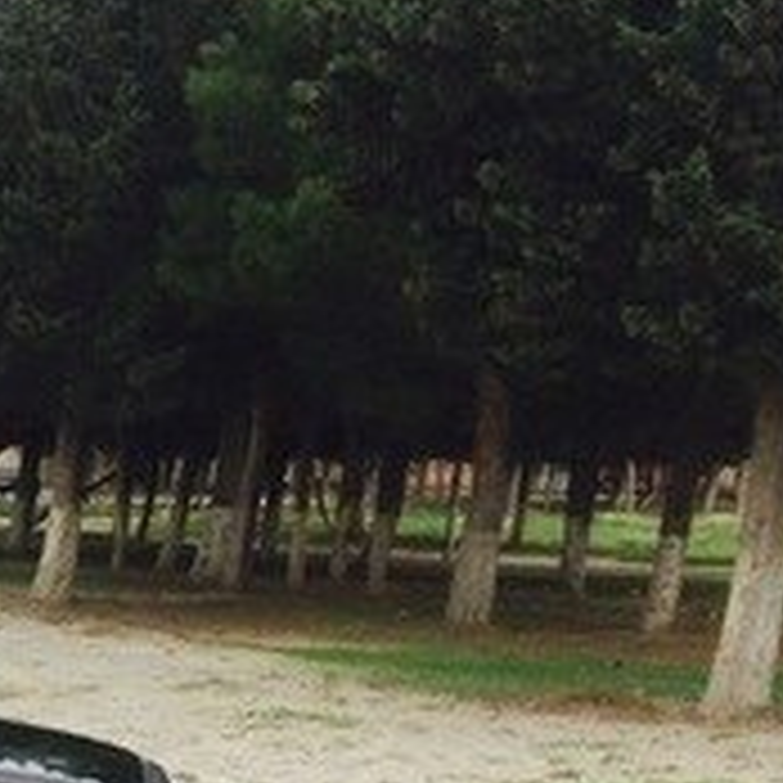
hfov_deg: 15.4
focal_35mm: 97
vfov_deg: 17.5
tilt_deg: -8.3
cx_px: -634
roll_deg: +0.7
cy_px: 767
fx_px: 2482
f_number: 2.2
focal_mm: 4.15
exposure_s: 1/293
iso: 32
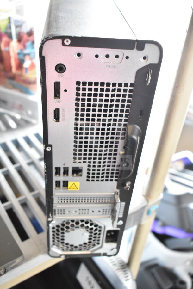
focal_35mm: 36
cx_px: 96
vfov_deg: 53.1
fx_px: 289
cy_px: 144
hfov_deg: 36.9
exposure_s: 1/100
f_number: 5
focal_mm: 24
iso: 1600
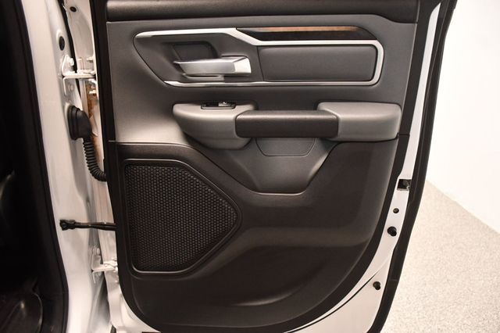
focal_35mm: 30
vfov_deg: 43.6
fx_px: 416
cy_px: 166
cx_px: 250
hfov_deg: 62.0
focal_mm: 20
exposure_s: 1/80
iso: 3200
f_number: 3.5
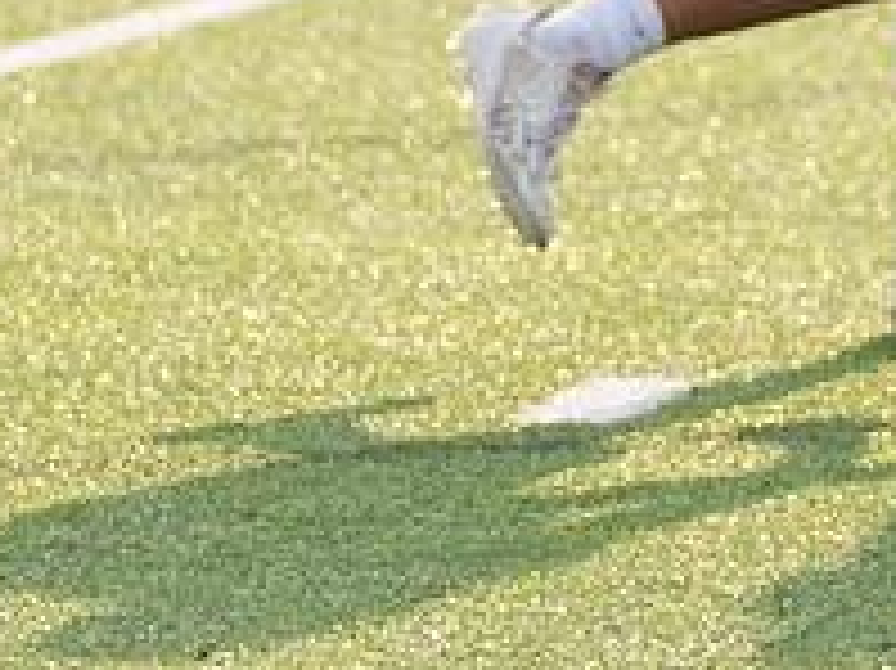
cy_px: -397
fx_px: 19556
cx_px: 739
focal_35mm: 756
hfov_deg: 2.6
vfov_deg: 2.0
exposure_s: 1/1000
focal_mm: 202
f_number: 5.6
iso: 500
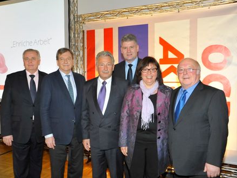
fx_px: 260
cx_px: 108
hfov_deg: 48.9
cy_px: 87
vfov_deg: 37.7
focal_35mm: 38
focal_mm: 34
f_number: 9
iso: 3200
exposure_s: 1/100
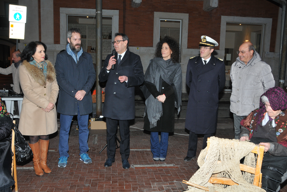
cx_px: 147
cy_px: 95
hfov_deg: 55.8
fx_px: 271
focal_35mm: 34
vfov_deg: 38.9
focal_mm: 22
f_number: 6.3
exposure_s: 1/60
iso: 500
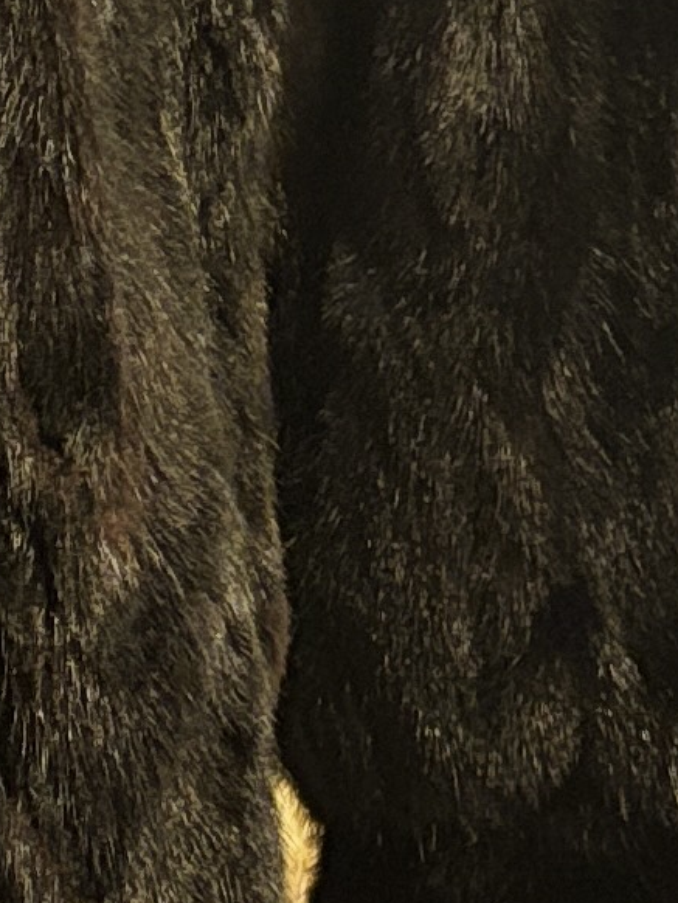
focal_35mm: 180
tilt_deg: -10.8
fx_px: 4697
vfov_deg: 10.9
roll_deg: -0.7
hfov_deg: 7.9
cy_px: 701
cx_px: -653
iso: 400
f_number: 1.6
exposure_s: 1/40
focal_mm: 5.96
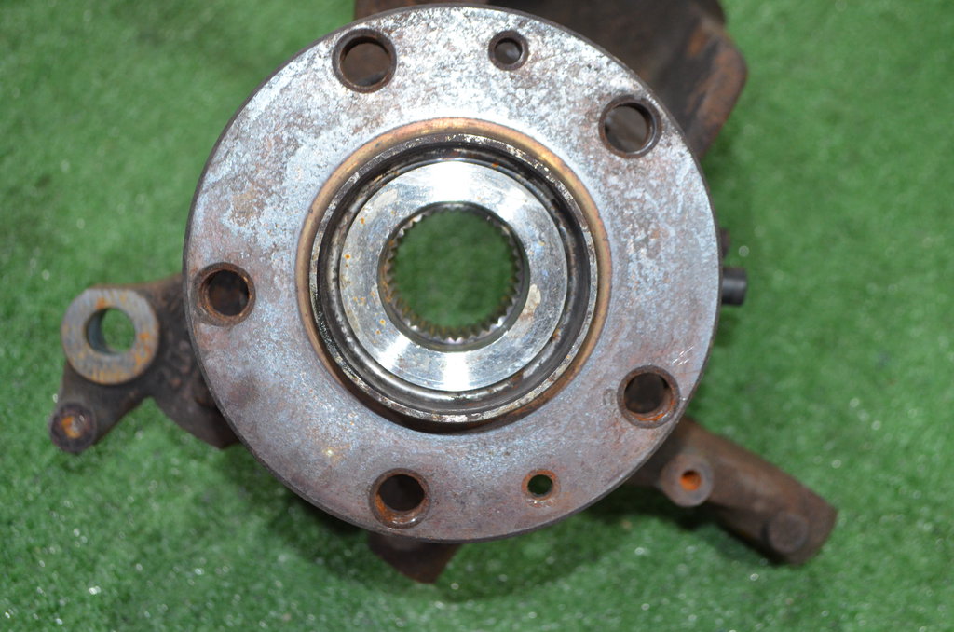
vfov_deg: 25.6
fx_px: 1388
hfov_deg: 37.9
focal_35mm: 52
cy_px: 316
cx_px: 477
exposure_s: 1/60
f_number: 5
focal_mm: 35
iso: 1250
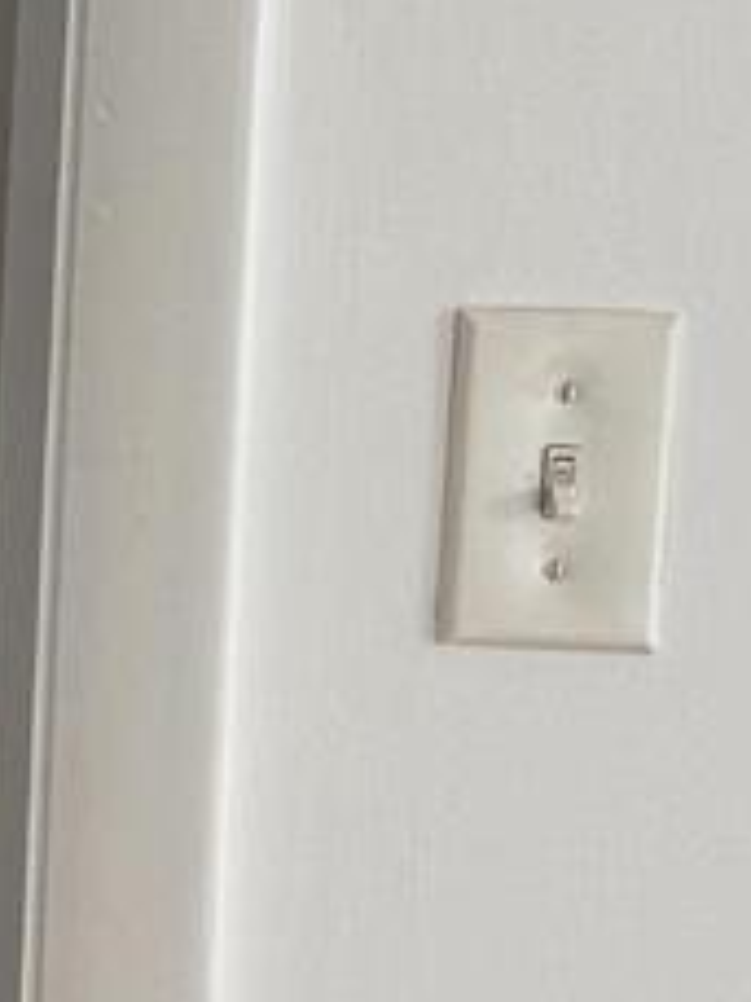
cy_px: 233
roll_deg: -1.2
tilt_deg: -10.4
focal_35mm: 162
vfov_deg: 12.2
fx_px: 4686
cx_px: -1111
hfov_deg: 8.3
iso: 200
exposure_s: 1/117
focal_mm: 6.76
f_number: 1.78
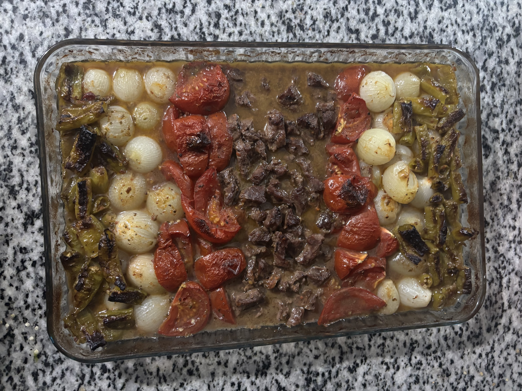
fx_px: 392
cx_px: 261
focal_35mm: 26
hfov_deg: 67.3
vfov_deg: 53.1
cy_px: 196
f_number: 1.6
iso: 640
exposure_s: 1/25
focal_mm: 5.96
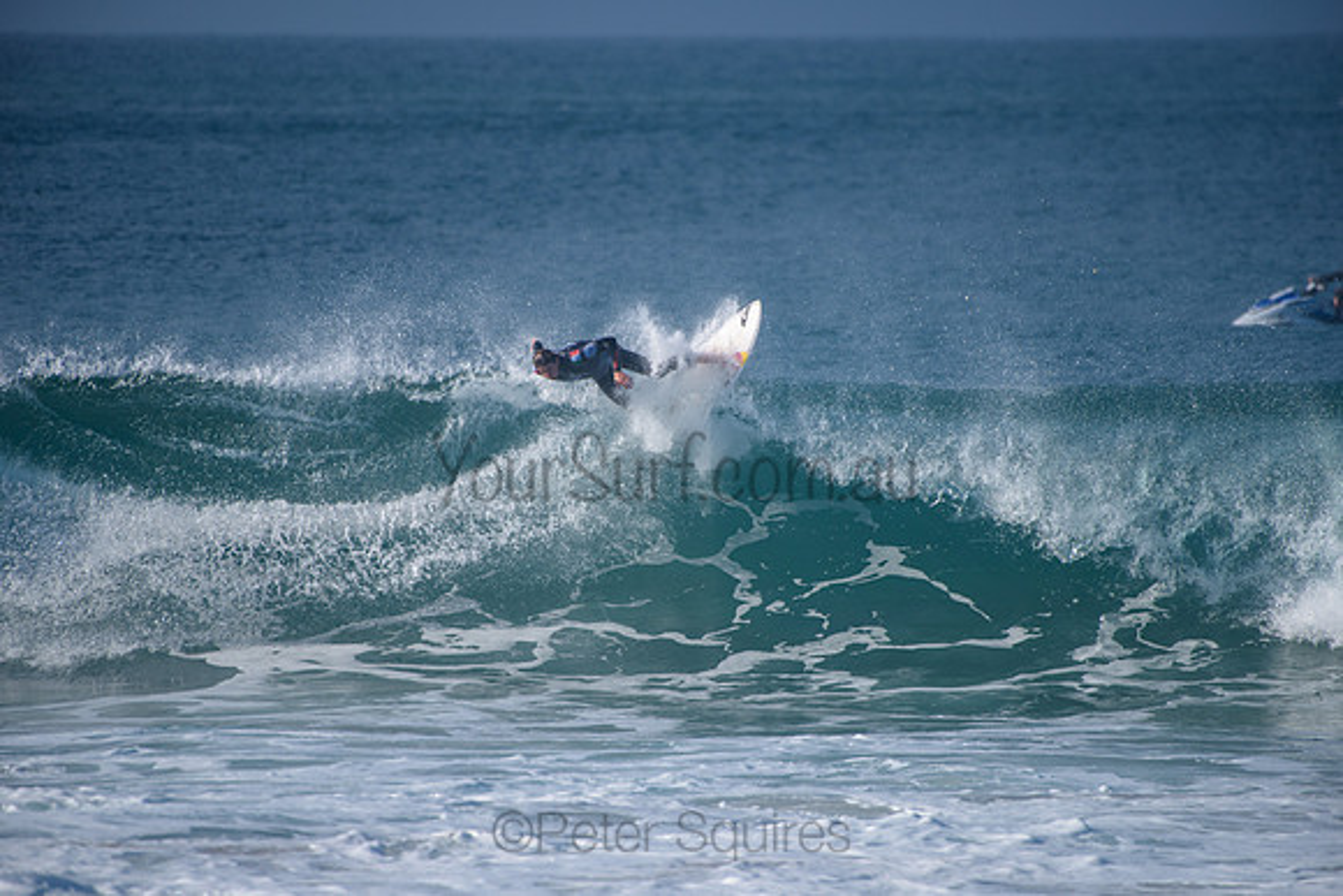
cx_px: 672
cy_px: 448
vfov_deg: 2.7
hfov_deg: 4.0
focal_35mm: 515
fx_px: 19210
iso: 200
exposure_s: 1/2000
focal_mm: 500
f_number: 5.6
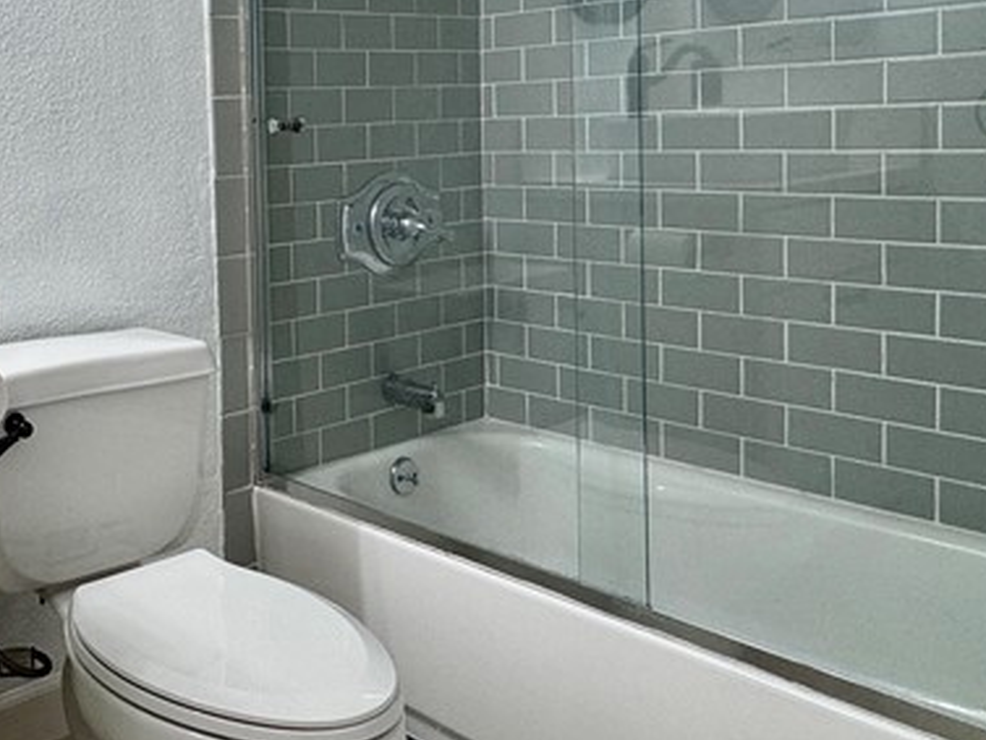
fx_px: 1083
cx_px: 102
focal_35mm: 38
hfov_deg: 44.6
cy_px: 180
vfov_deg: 36.8
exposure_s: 1/120
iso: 125
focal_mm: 2.22
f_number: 2.2
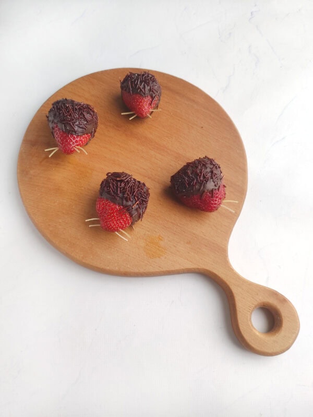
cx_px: 156
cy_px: 208
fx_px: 301
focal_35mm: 25
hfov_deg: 54.9
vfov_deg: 69.4
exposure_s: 1/166
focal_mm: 5.4
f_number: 1.9
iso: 50
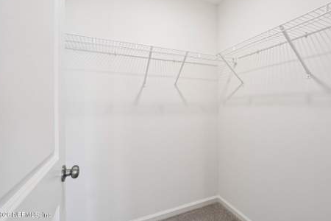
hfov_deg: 96.7
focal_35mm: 16
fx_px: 147
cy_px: 107
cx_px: 167
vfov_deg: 73.7
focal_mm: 10
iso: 400
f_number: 8
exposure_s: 1/13
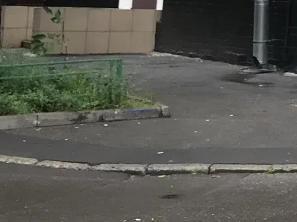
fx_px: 1158
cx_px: 623
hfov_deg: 12.6
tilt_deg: +8.2
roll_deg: -2.9
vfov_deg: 10.5
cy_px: -132
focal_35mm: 135
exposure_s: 1/100
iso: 20
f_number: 1.8
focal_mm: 3.99
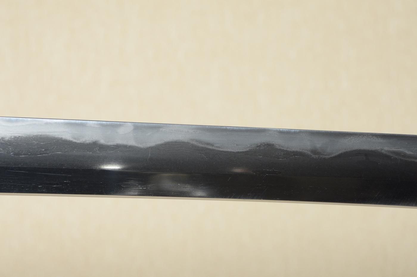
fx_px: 1476
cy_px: 138
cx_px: 208
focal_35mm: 128
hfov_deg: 16.1
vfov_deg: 10.7
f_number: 11
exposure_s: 1/1.6
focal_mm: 85
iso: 400
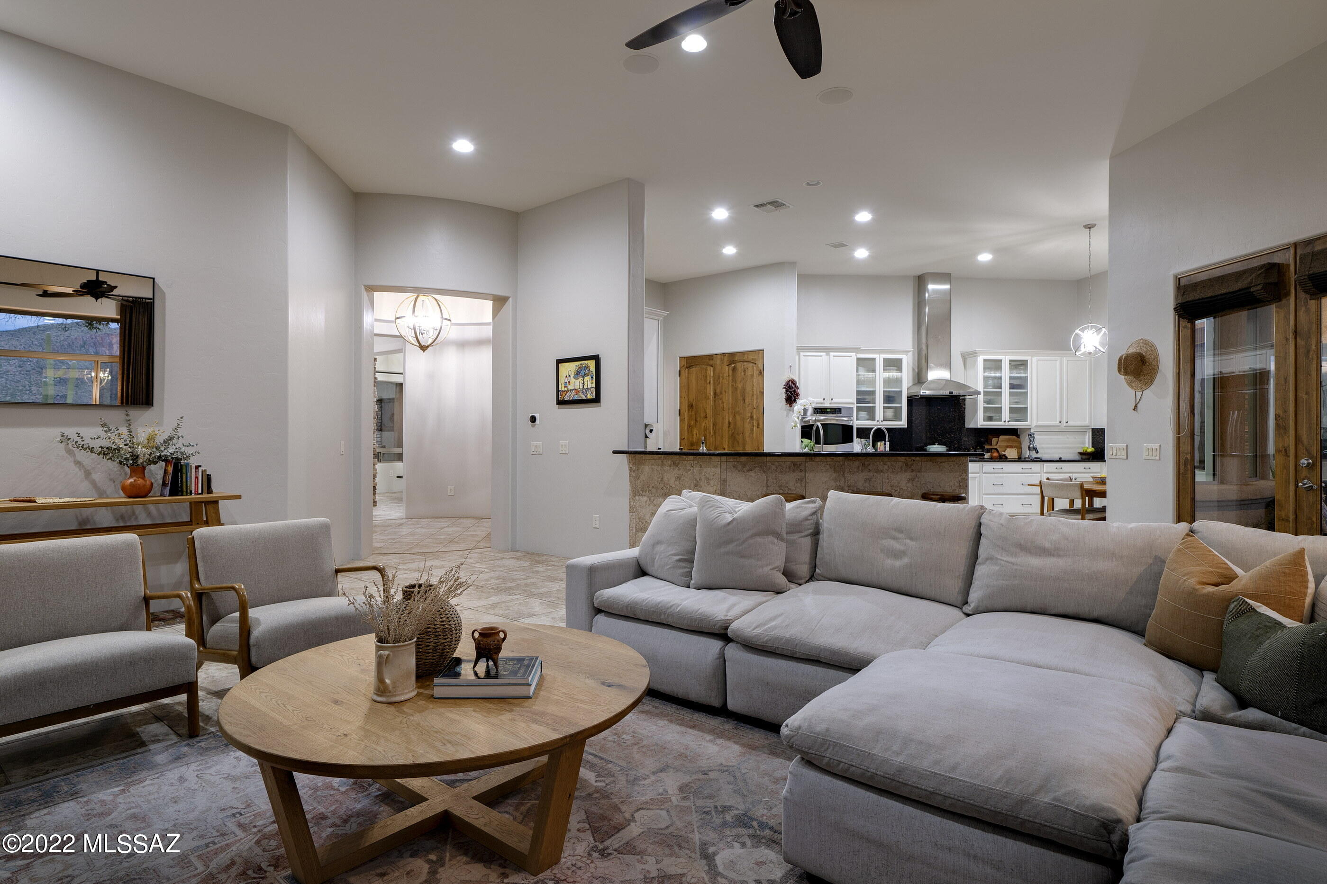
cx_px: 664
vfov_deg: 67.4
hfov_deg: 90.0
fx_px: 663
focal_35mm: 18
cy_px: 442
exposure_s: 1.3
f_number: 9
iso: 200
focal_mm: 18
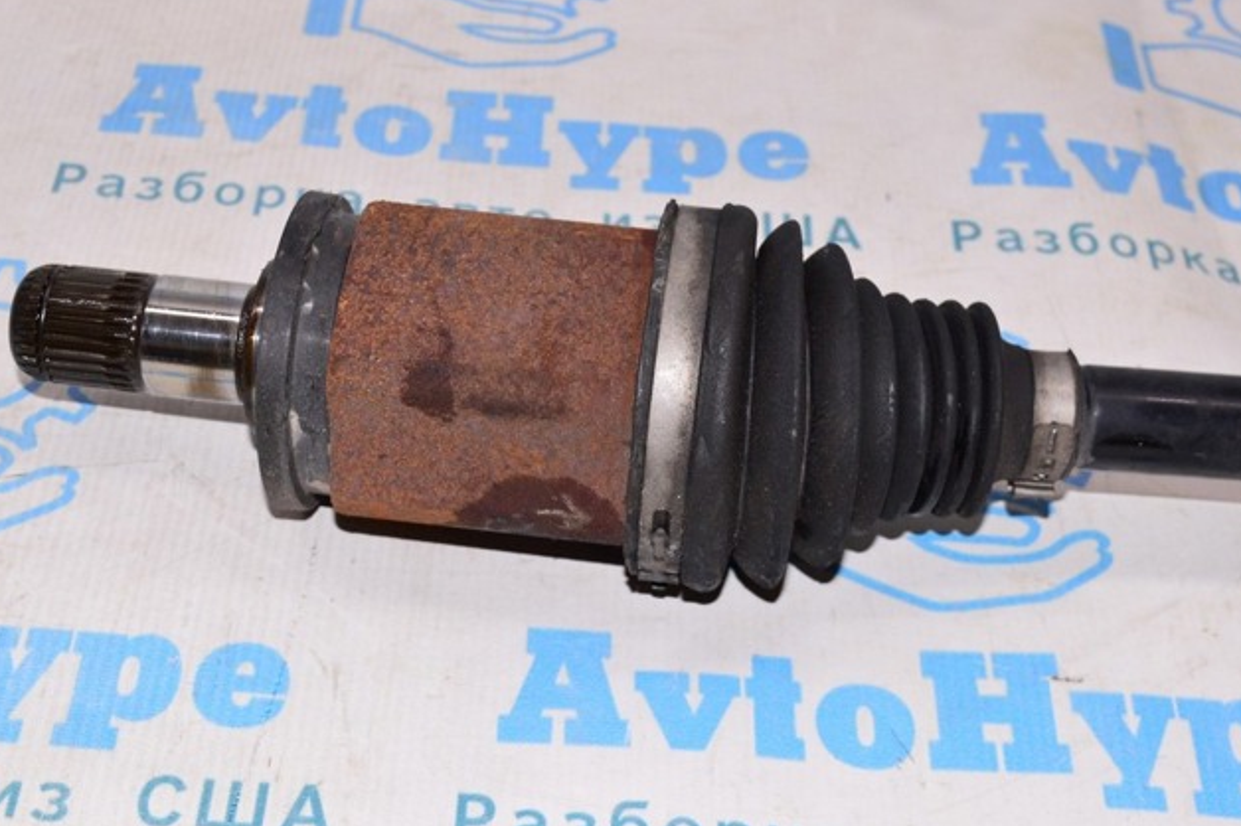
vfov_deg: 24.6
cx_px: 622
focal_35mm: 55
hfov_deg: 36.3
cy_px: 412
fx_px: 1895
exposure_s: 1/200
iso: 1600
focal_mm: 36
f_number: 8
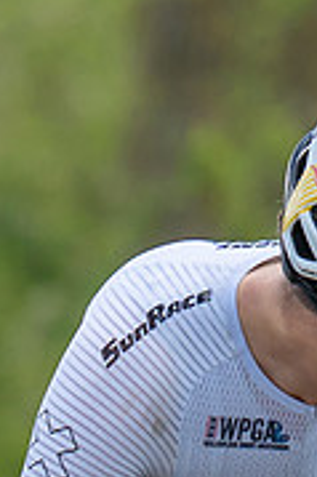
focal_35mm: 1834
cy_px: 226
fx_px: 24269
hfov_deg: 0.7
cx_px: 313
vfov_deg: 1.1
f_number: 3.5
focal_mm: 200
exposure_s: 1/1000
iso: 320
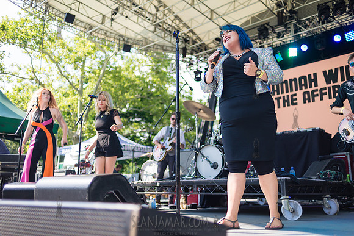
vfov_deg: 37.9
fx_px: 344
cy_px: 118
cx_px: 177
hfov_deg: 54.4
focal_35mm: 35
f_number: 2
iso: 200
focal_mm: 35
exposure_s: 1/2000
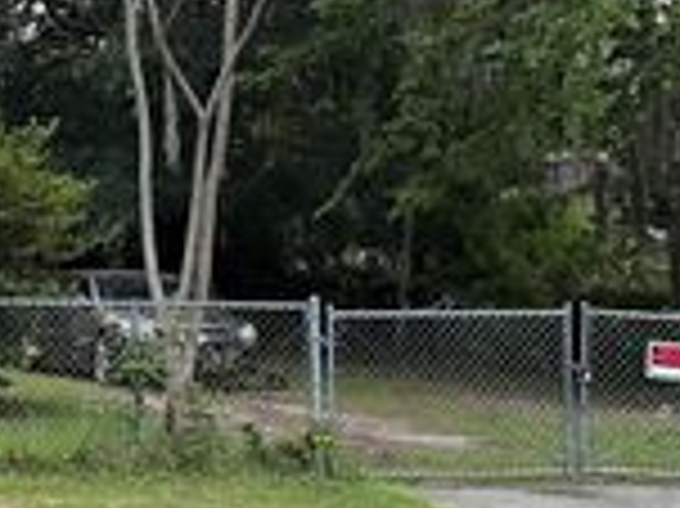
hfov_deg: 20.1
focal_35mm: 86
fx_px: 1688
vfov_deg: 17.1
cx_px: -288
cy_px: 214
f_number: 1.6
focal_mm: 5.1
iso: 200
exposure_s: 1/60
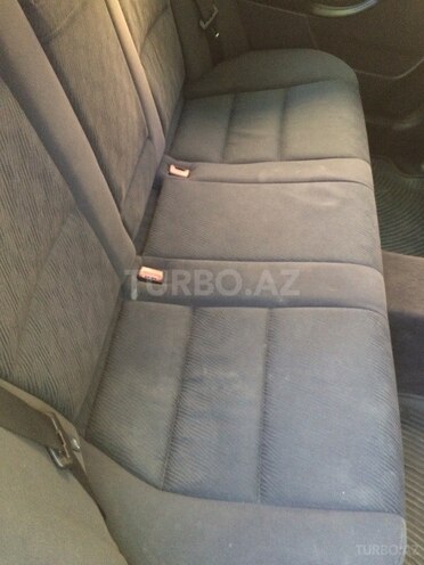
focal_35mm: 29
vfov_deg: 61.7
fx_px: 474
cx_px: 212
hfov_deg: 48.2
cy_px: 282
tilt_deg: -51.5
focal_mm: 4.15
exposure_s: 1/25
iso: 320
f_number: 2.2
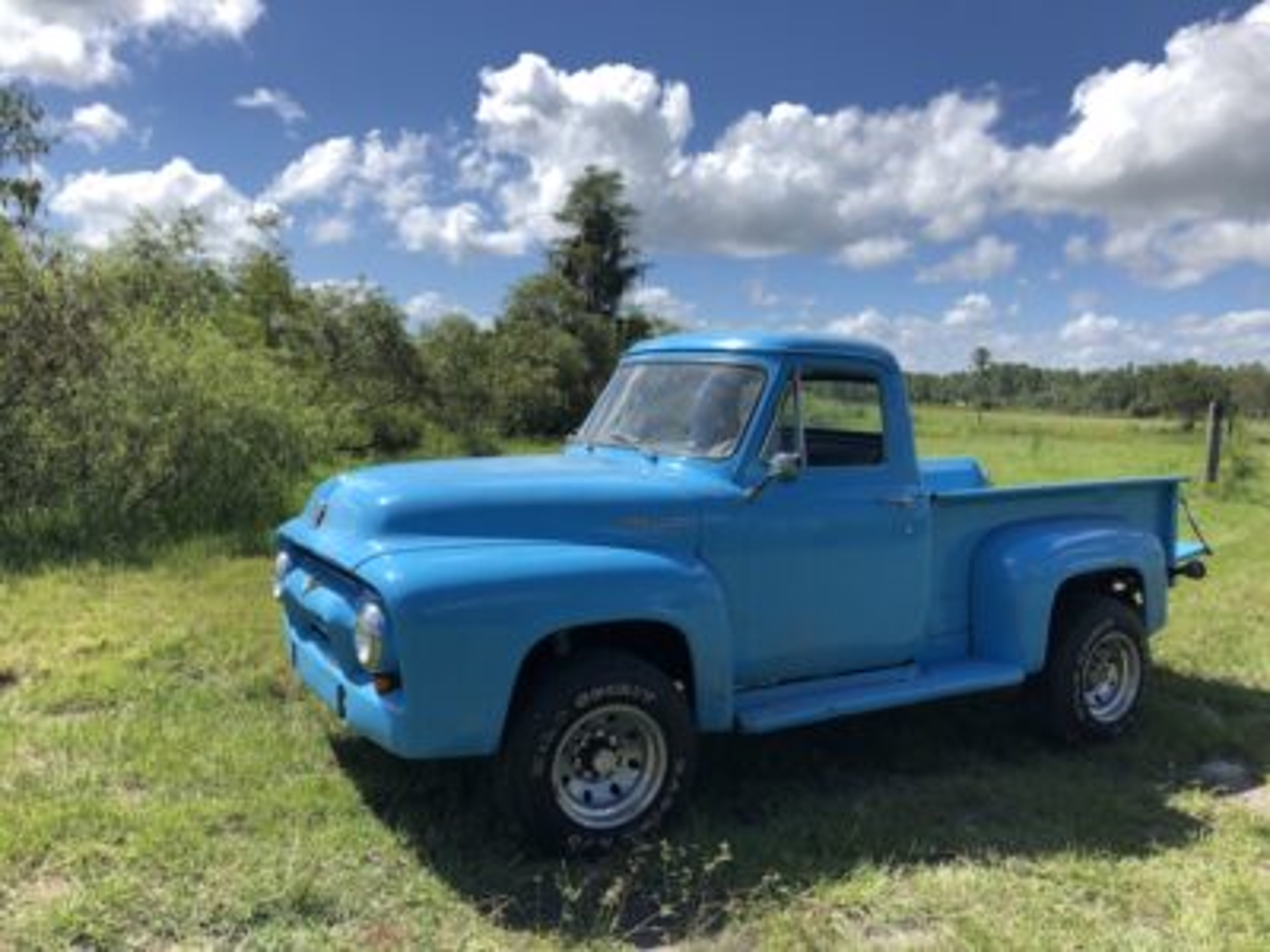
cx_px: 635
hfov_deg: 63.4
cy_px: 476
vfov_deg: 49.7
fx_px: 1027
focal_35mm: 28
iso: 20
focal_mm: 3.99
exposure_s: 1/2088
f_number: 1.8
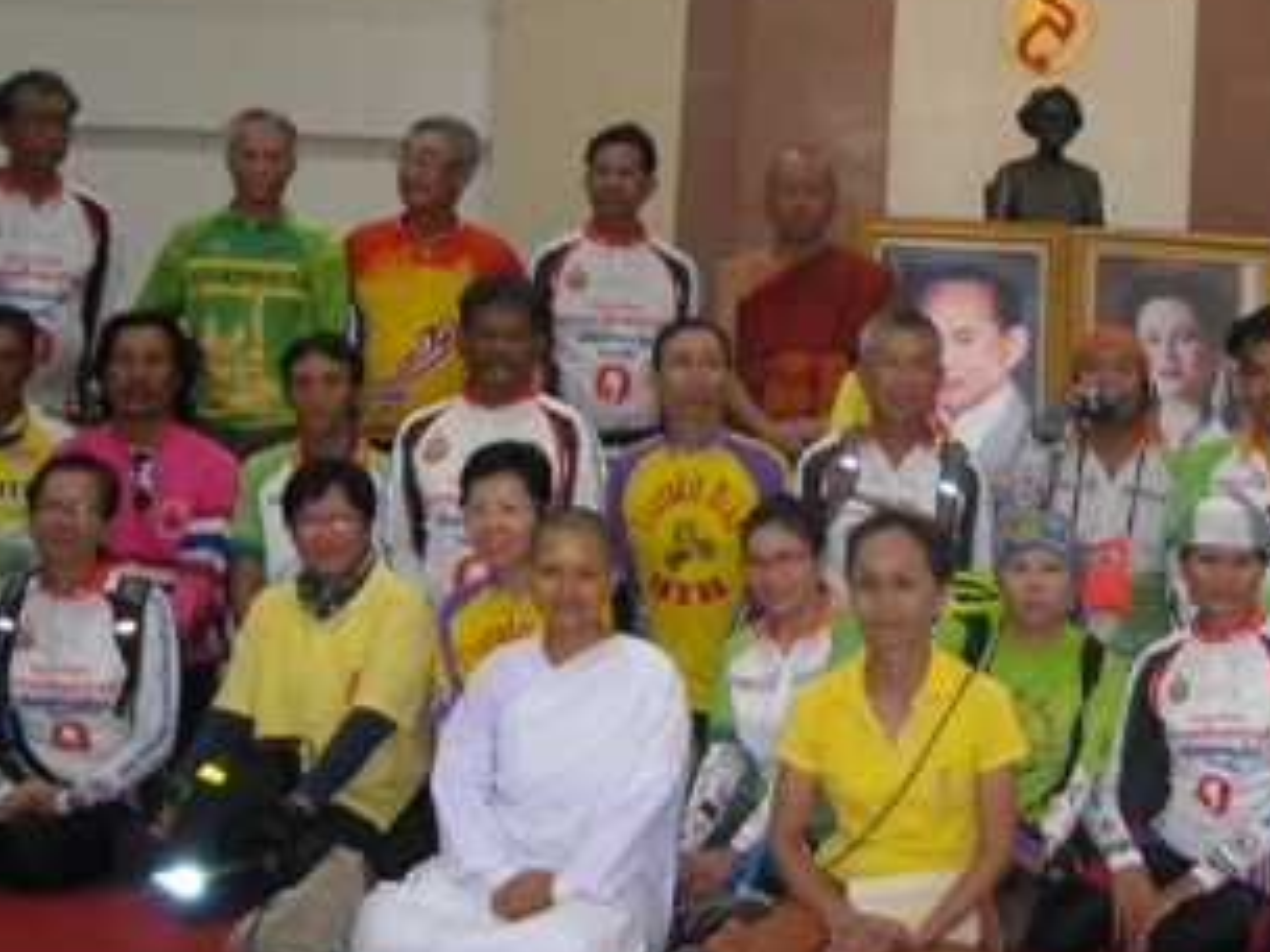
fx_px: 2531
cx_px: 915
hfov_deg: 27.9
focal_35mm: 69
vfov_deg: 21.1
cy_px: 209
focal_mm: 5.7
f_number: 2.8
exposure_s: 1/54
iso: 200
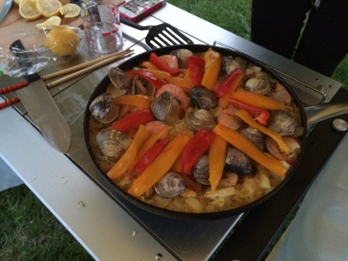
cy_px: 130
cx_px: 174
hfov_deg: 60.0
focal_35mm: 30
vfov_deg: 46.8
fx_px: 302
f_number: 2.2
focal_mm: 4.12
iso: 320
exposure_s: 1/15
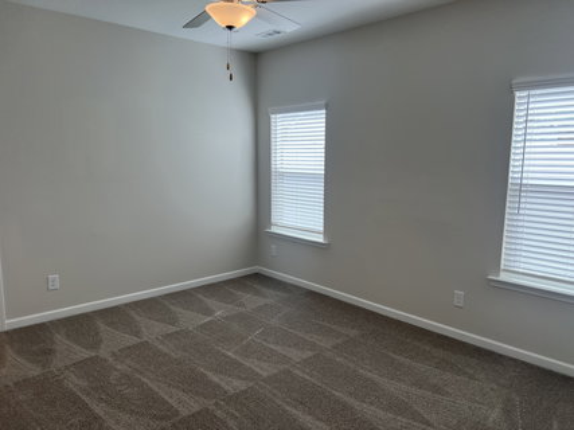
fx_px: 431
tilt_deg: -9.1
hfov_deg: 67.3
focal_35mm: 26
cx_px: 287
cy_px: 215
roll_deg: +0.5
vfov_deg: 53.0
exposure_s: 1/210
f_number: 1.5
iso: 40
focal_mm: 5.7
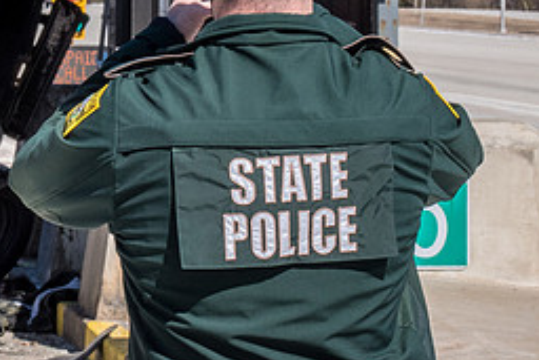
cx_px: 96
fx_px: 5003
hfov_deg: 6.2
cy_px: 73
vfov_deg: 4.1
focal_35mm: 334
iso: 250
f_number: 20
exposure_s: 1/250
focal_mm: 72
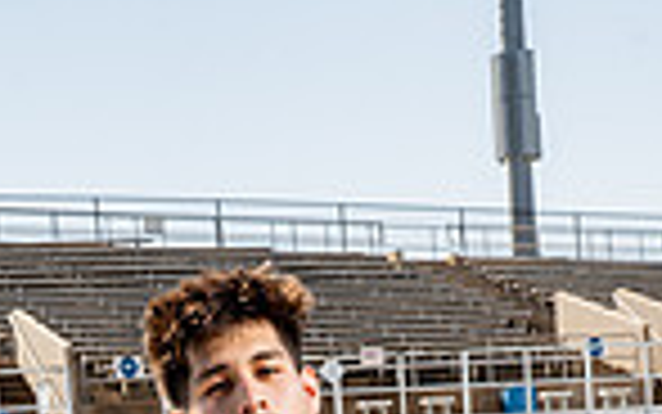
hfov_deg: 19.1
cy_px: 976
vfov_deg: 10.4
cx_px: 243
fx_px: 1967
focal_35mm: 109
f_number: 11
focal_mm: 35
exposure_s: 1/250
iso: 320
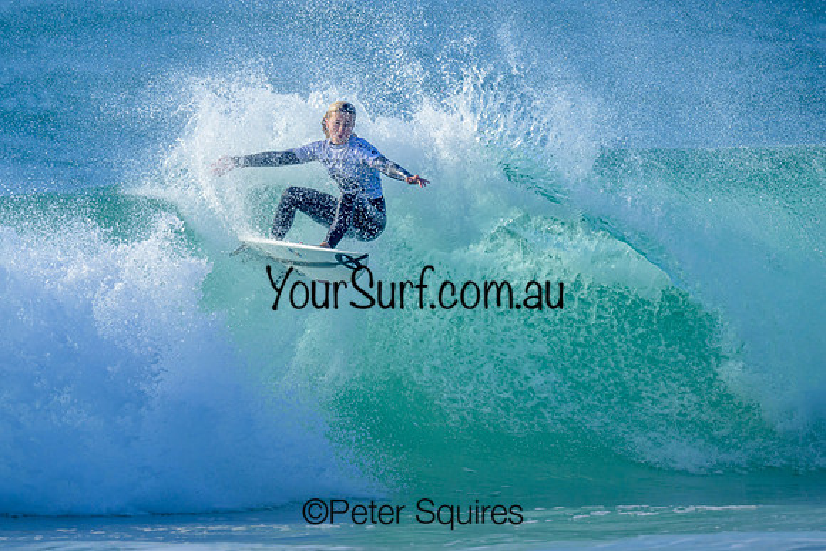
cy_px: 228
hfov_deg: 1.9
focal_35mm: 1098
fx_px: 25201
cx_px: 266
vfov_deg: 1.3
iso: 450
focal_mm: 800
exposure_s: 1/2000
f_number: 6.3
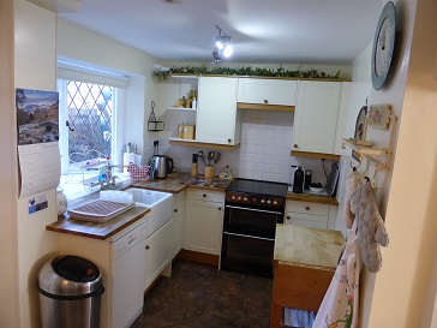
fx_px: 316
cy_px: 164
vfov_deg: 54.9
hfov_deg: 69.4
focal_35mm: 25
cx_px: 218
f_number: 3.3
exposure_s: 1/40
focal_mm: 4.3
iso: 400
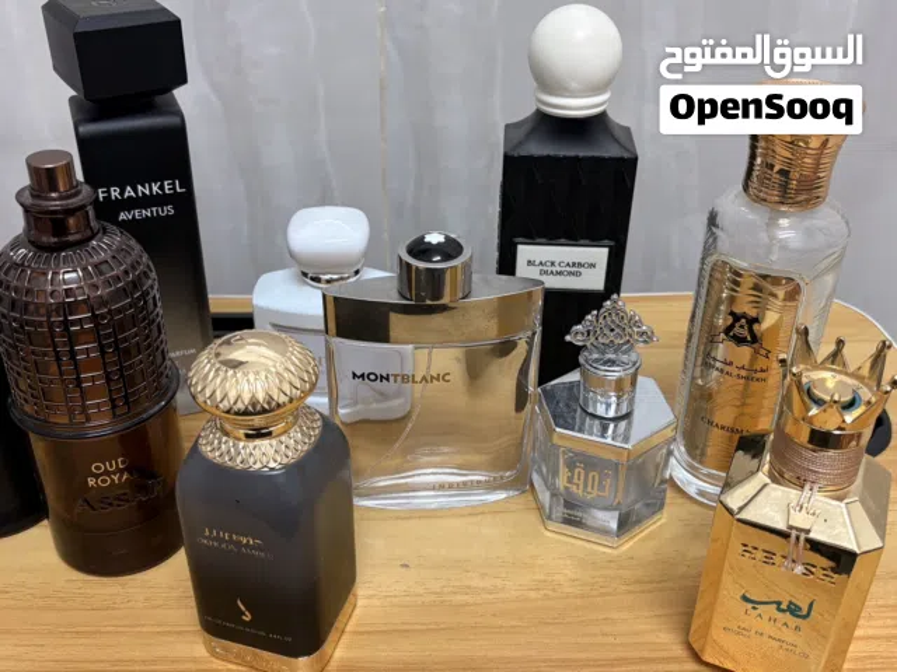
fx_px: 674
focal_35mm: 26
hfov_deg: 67.3
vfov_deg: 53.1
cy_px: 336
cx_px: 448
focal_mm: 5.96
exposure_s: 1/50
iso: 250
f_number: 1.6
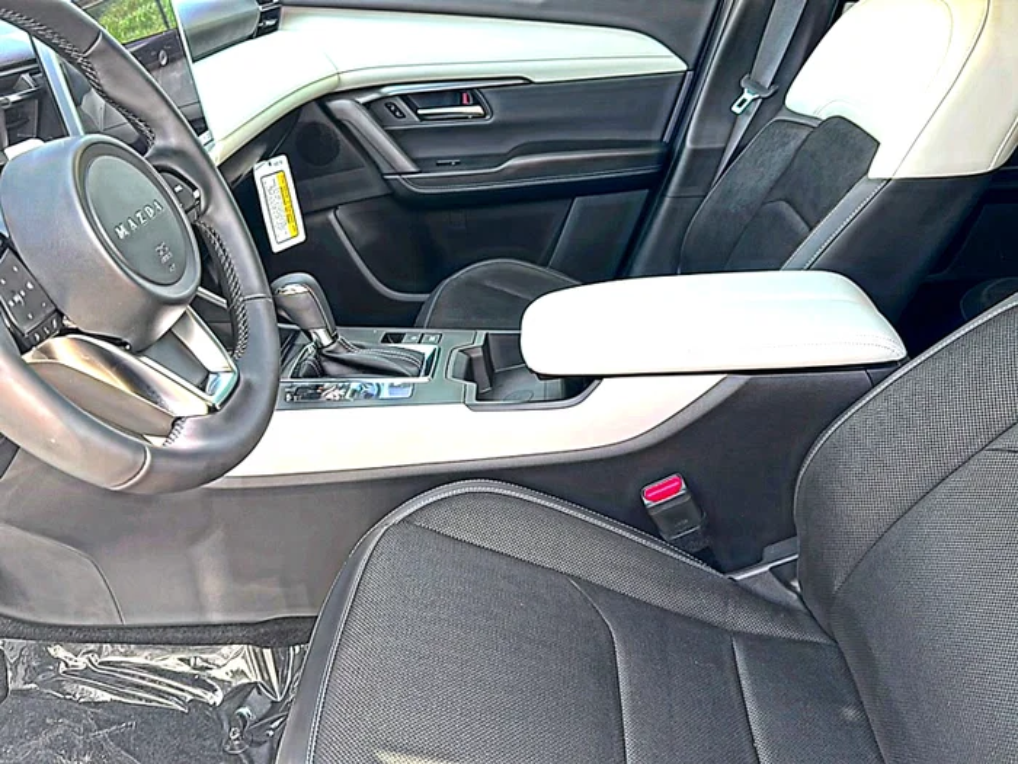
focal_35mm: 25
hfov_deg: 69.4
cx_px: 509
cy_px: 382
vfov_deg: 54.9
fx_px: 735
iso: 64
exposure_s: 1/168
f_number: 1.78
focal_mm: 6.86
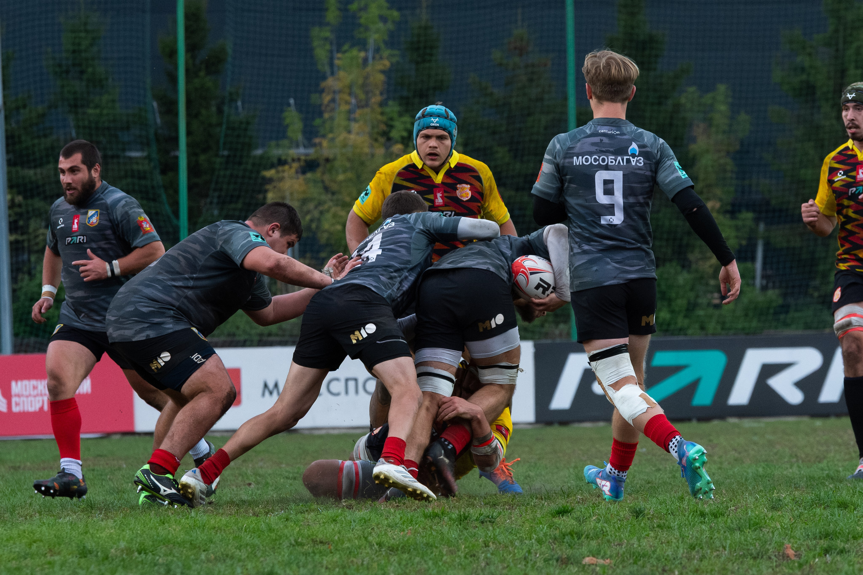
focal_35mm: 326
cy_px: 248
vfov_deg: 4.2
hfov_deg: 6.3
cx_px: 446
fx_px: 7813
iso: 1250
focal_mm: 175
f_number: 7.1
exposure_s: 1/800
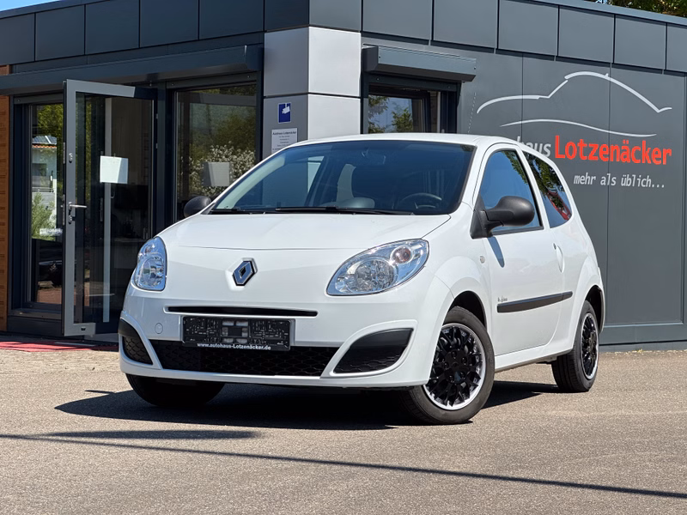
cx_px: 344
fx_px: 1528
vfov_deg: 19.1
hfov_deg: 25.3
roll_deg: -0.4
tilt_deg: -1.4
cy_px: 258
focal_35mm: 77
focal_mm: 9
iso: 32
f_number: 2.8
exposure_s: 1/847
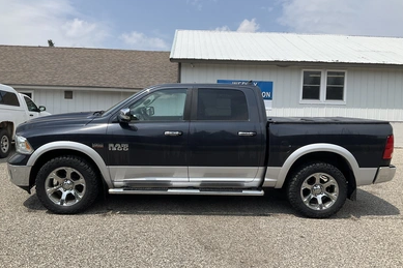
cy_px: 136
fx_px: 347
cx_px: 203
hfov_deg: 60.3
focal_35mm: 31
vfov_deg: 42.3
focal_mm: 3
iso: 25
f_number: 1.8
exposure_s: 1/2801
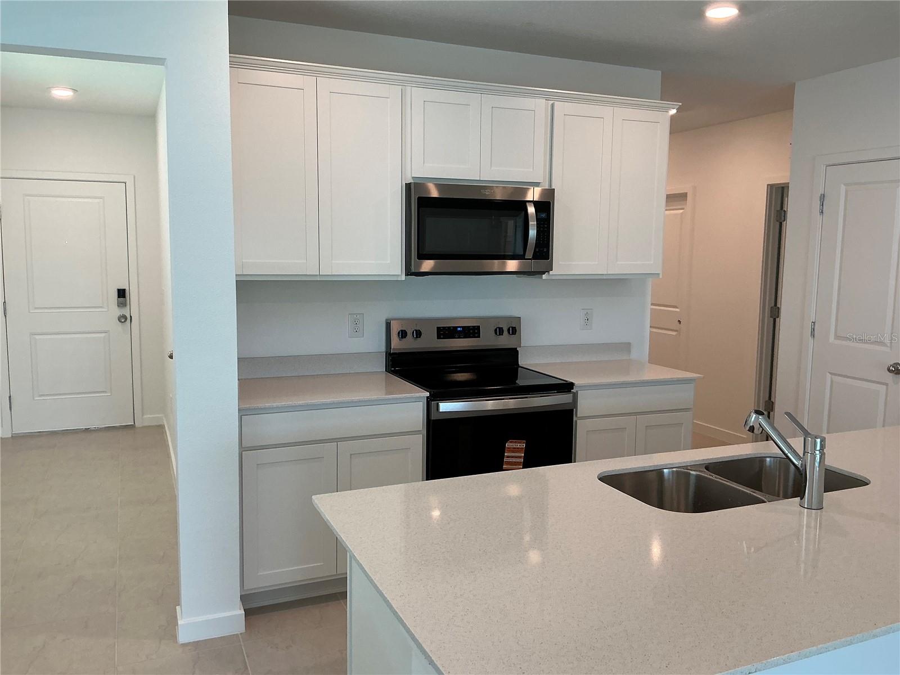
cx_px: 450
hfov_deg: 63.4
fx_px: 728
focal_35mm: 28
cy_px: 338
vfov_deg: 49.7
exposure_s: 1/120
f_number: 1.8
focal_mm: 3
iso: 64
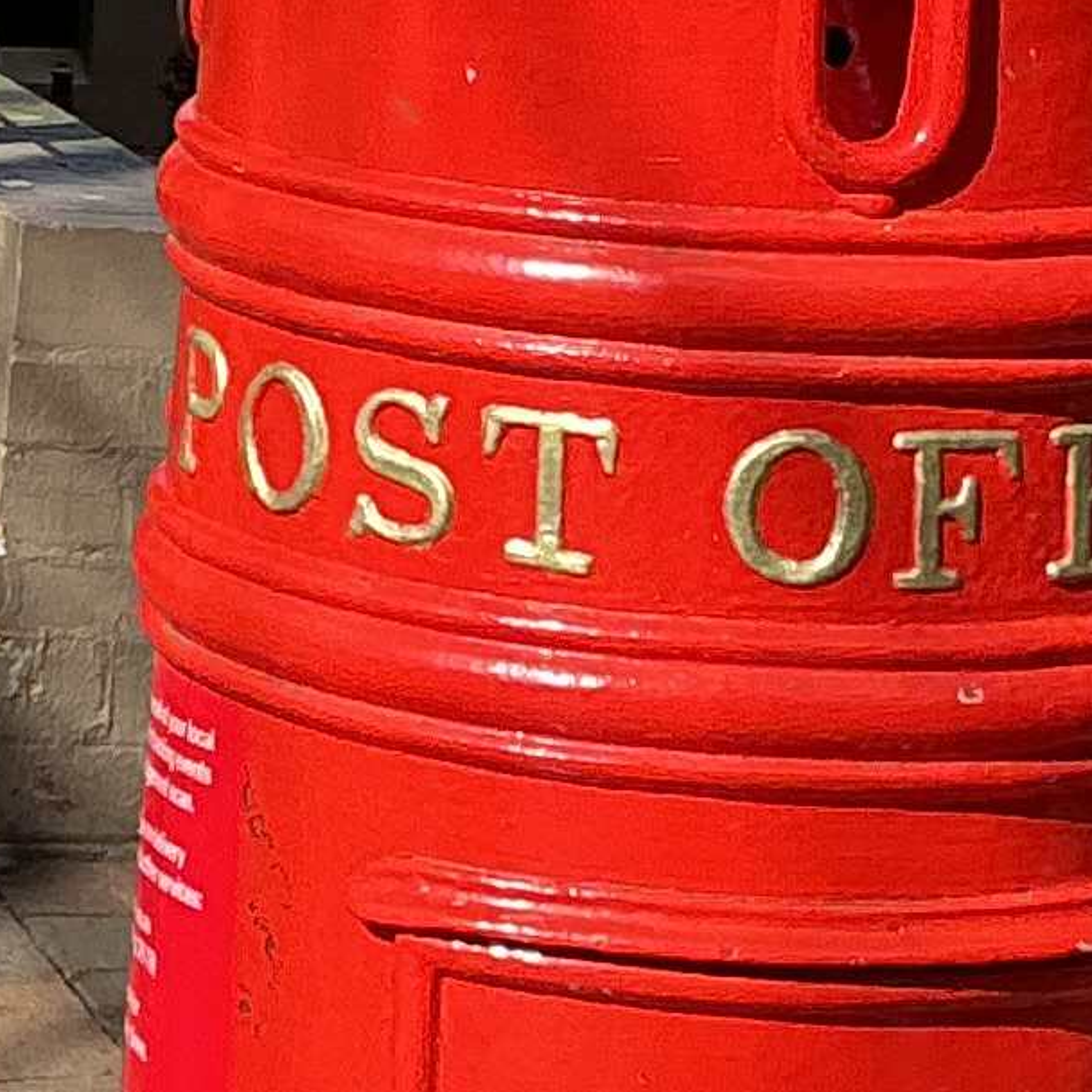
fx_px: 6067
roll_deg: -2.2
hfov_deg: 10.1
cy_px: -2
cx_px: -338
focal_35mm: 170
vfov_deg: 10.2
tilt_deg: -6.3
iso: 25
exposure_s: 1/792
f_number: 1.8
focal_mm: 3
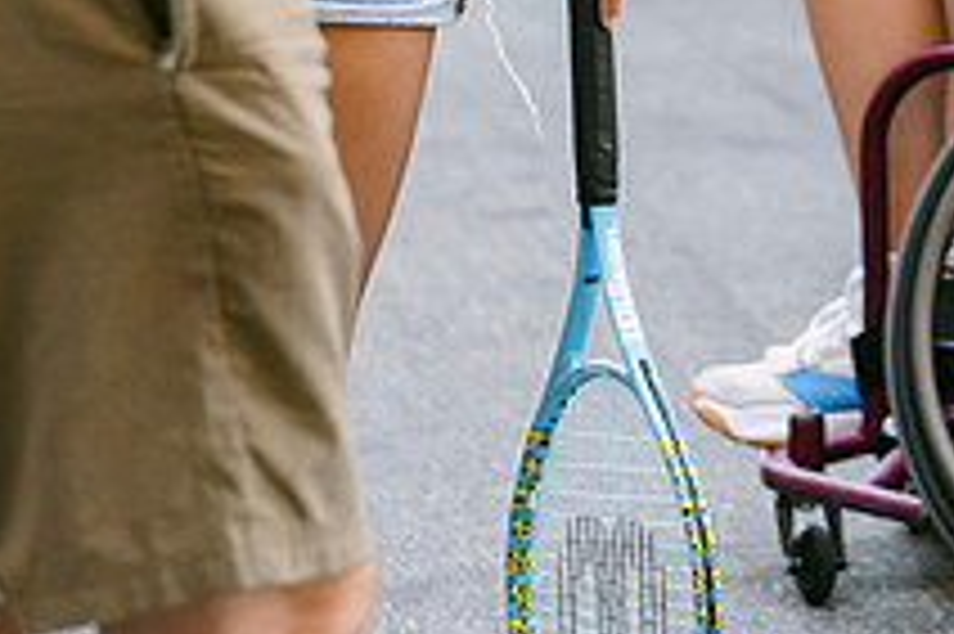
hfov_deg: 5.9
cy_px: -2
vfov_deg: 4.0
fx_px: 9135
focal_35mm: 345
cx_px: 1220
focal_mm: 83.8
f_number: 2.8
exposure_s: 1/125
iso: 250
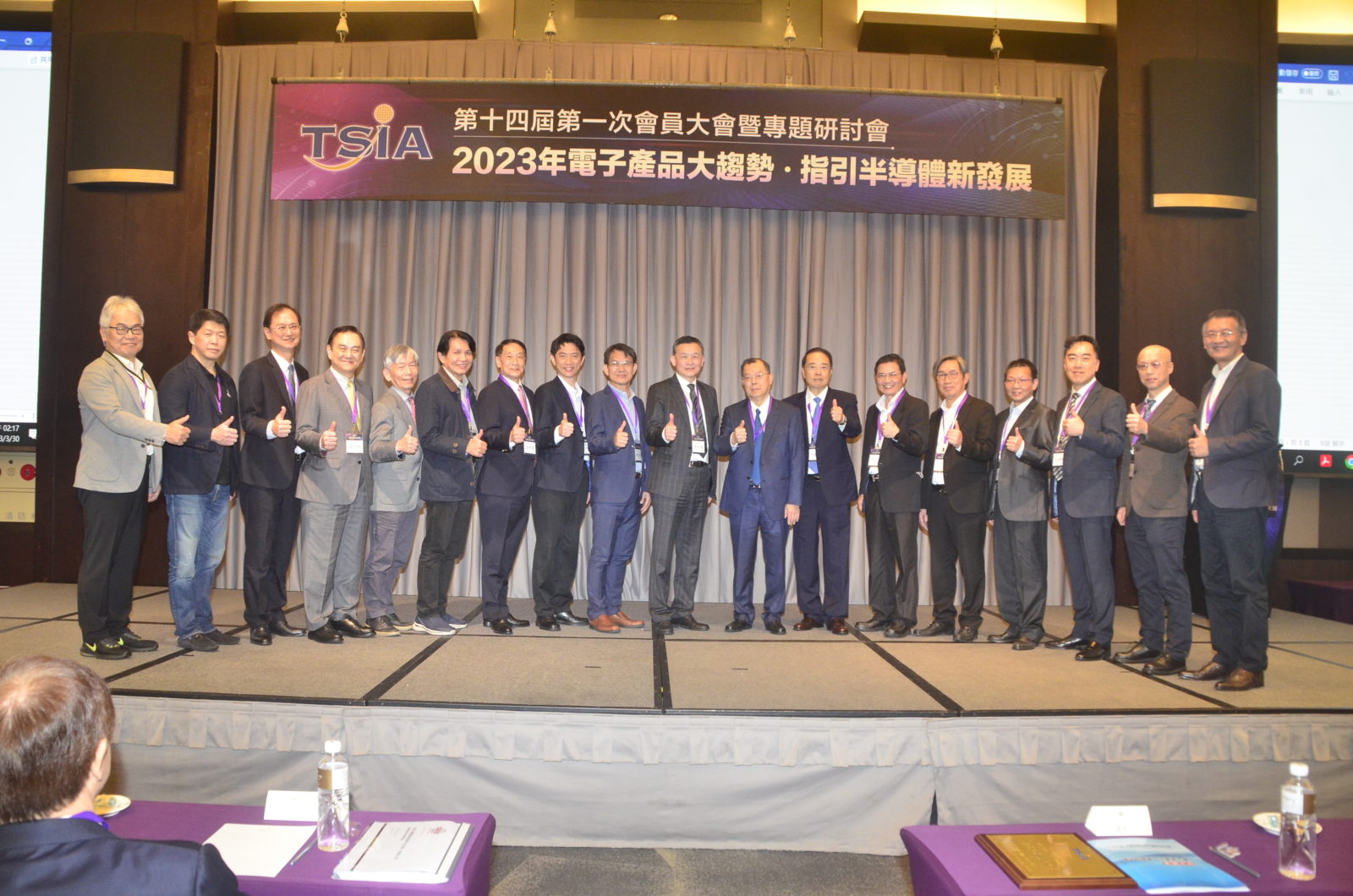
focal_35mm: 27
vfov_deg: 47.7
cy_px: 448
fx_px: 1013
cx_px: 676
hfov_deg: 67.5
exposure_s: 1/50
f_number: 6.3
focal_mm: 18
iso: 1600
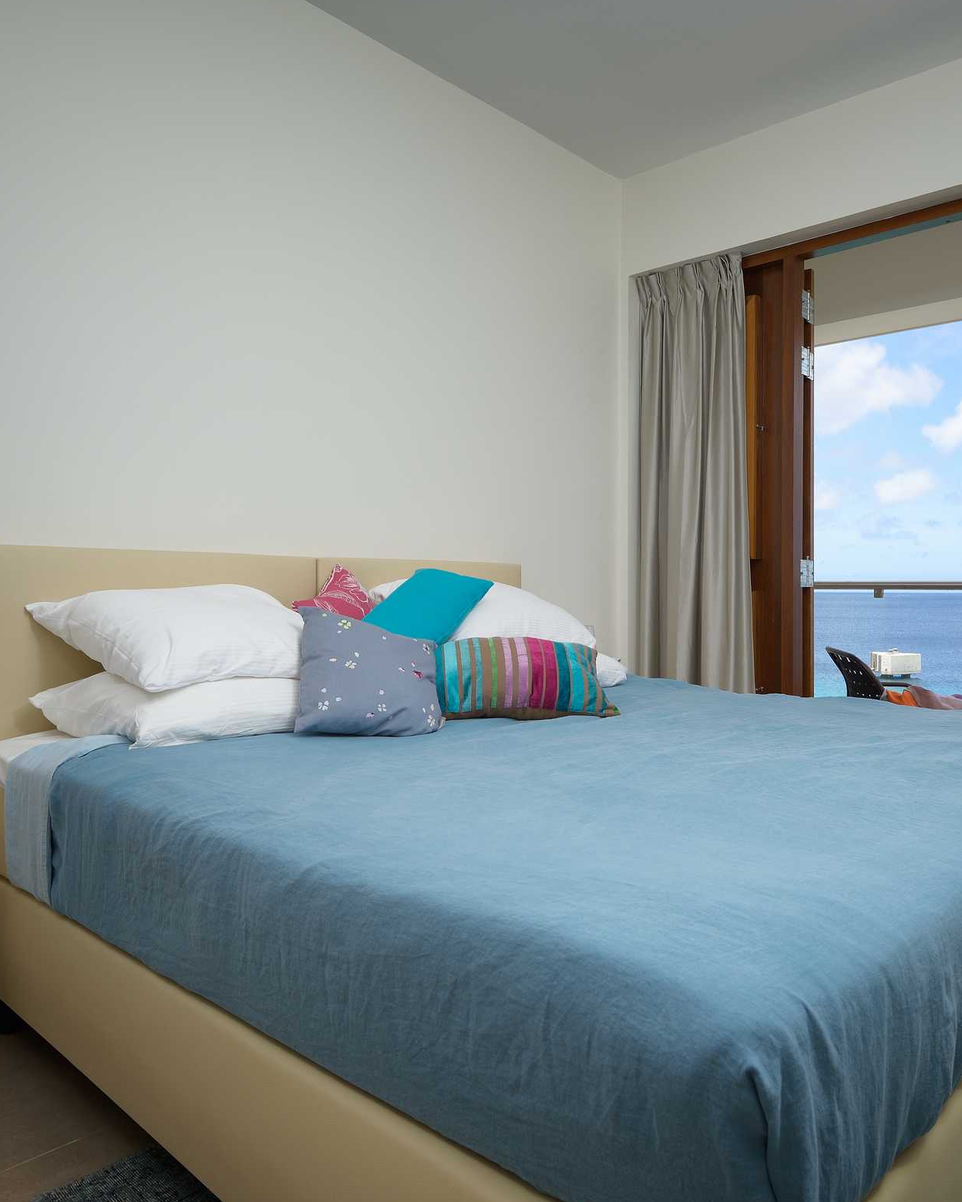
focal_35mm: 26
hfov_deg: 54.7
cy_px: 596
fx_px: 925
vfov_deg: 66.0
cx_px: 559
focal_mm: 18
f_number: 8
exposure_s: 1/180
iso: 100
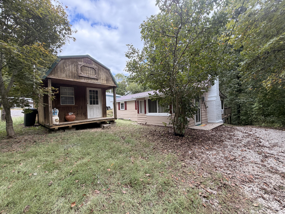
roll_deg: +3.0
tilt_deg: +0.1
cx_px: 142
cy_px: 107
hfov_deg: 102.1
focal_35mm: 14
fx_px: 115
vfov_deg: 85.7
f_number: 2.2
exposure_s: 1/228
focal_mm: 2.22
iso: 50
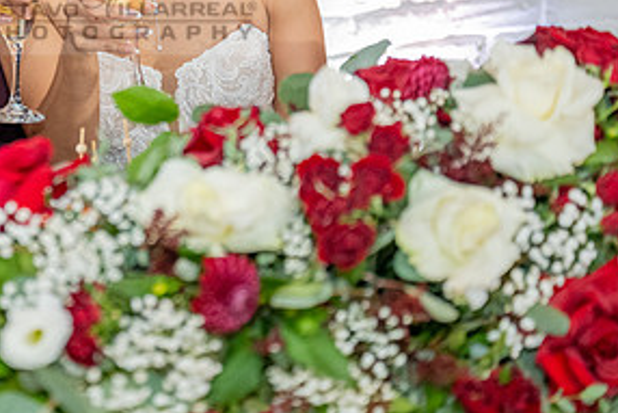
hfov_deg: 14.3
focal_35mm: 142
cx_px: 89
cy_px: 3
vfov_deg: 9.6
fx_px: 2439
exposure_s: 1/200
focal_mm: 70
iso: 2000
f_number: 2.8
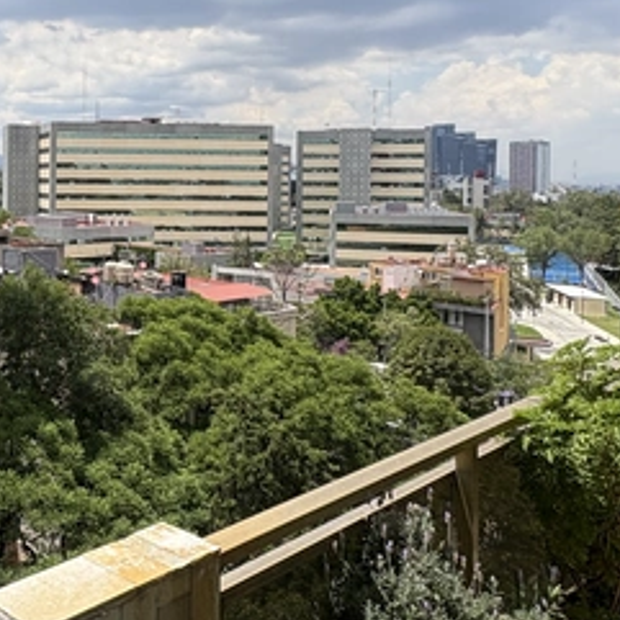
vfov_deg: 40.1
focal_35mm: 41
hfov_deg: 35.0
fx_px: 831
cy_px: 180
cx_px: -67
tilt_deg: +0.9
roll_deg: +0.3
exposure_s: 1/1672
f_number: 2.2
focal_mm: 2.22
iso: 50
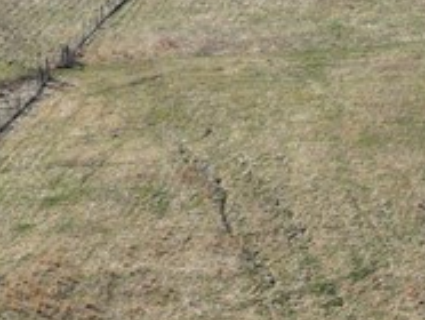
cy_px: -91
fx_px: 1623
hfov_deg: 14.2
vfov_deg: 11.0
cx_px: 596
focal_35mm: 132
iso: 150
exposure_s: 1/2500
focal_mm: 6.72
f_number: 1.7
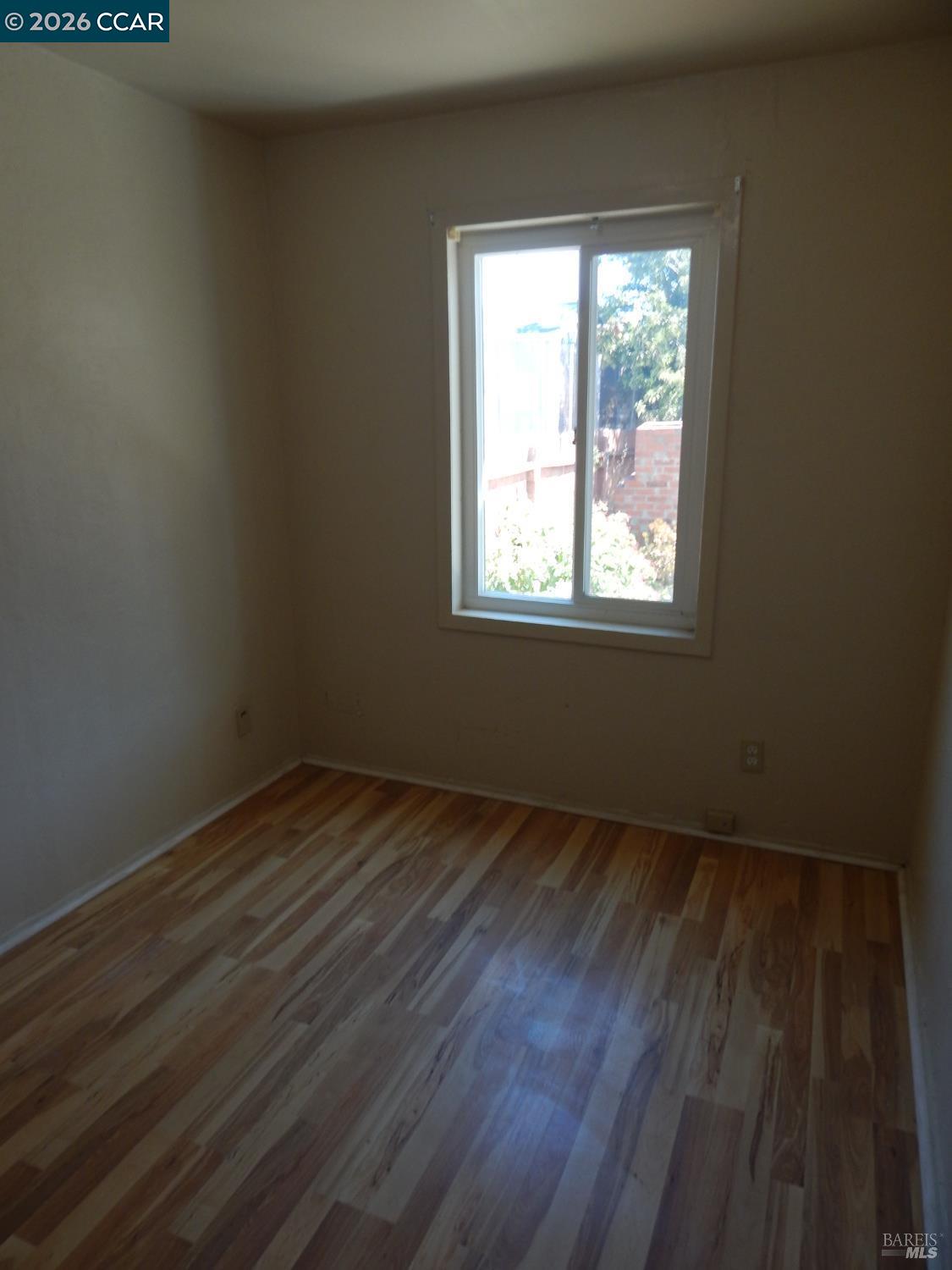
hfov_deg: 61.1
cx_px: 476
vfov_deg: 76.4
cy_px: 635
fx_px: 807
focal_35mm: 22
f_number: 3
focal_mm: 4
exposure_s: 1/60
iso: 125
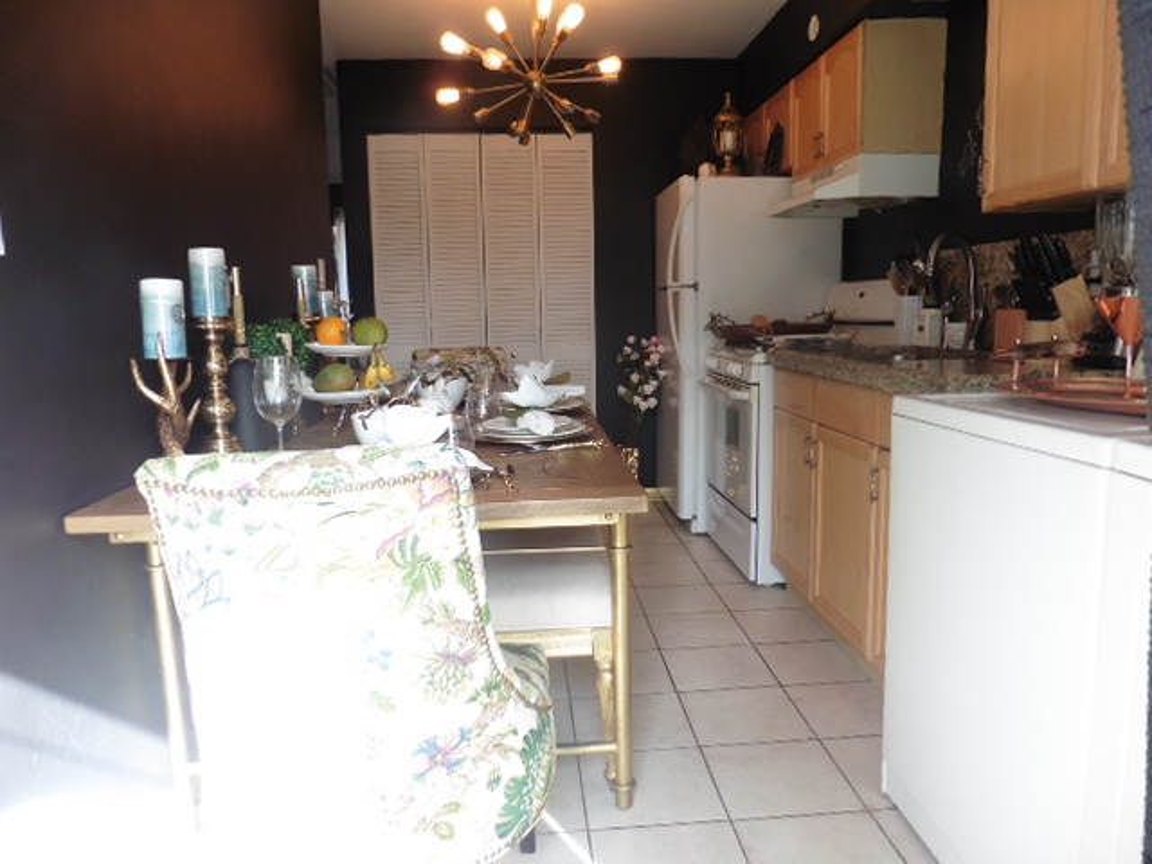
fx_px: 799
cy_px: 432
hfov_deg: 71.6
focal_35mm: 24
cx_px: 576
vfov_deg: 56.8
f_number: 3.3
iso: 160
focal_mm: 4.3
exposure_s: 1/80
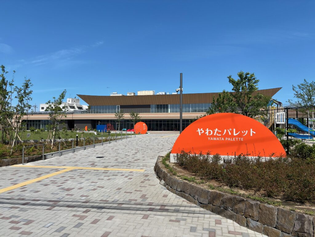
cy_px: 118
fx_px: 237
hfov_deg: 67.3
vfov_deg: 53.1
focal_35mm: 26
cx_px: 158
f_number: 1.6
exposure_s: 1/4425
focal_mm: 5.96
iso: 50
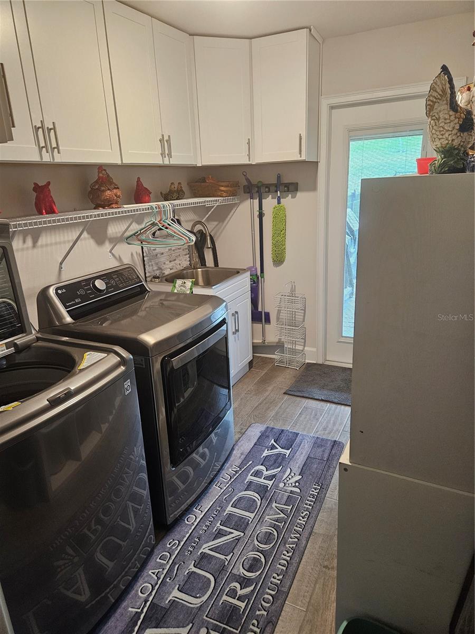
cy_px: 317
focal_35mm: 23
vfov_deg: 73.9
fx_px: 421
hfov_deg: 58.9
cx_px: 238
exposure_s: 1/120
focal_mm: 5.4
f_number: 1.8
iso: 640
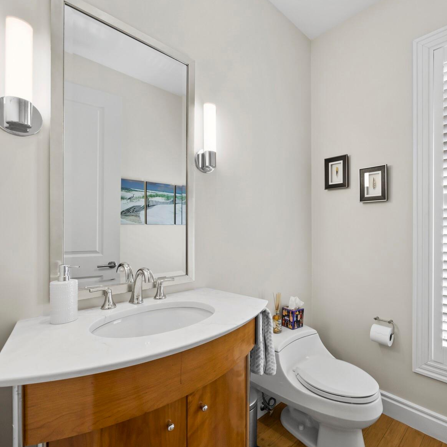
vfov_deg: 84.0
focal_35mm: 17
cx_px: 276
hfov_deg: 82.6
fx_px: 248
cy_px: 228
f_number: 7.1
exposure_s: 1/25
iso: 400
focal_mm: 7
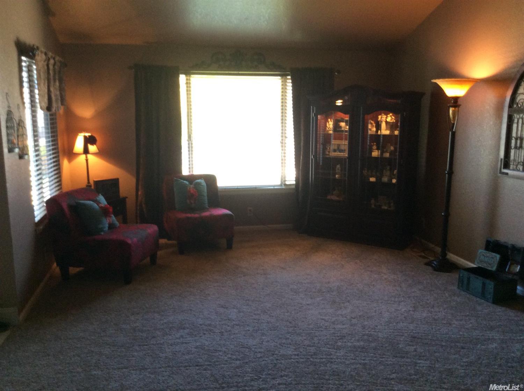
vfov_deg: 44.0
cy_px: 196
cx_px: 262
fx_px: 484
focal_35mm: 32
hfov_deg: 56.9
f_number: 2.4
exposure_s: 1/24
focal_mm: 3.3
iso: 125
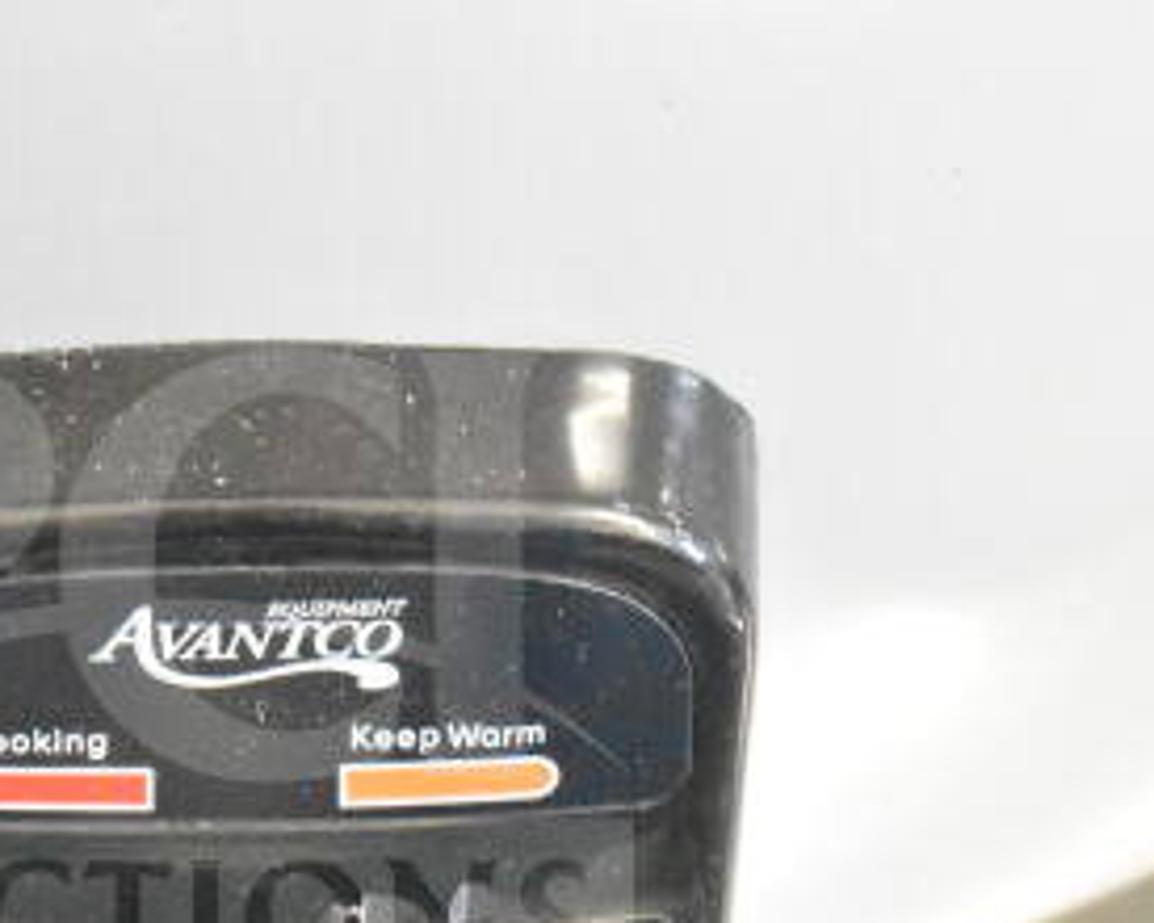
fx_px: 5876
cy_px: 686
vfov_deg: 9.0
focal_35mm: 172
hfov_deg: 11.2
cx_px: 159
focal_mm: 55
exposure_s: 1/50
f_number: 5.6
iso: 25600
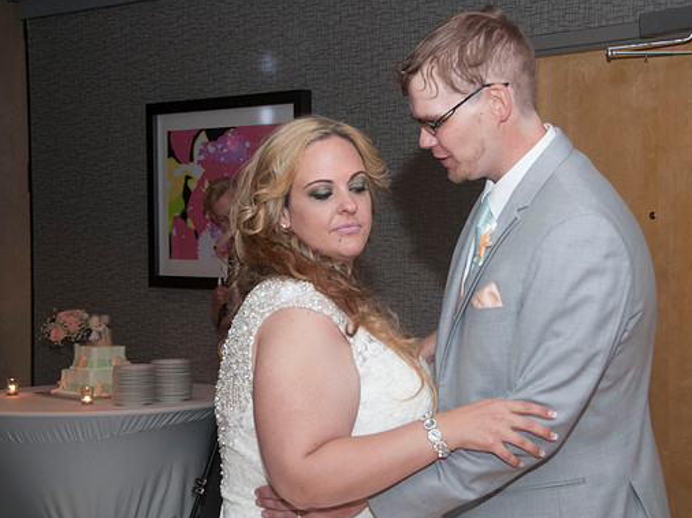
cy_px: 258
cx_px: 341
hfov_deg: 25.7
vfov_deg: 19.4
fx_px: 1519
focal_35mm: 76
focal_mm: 46
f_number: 5.6
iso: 800
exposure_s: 1/60
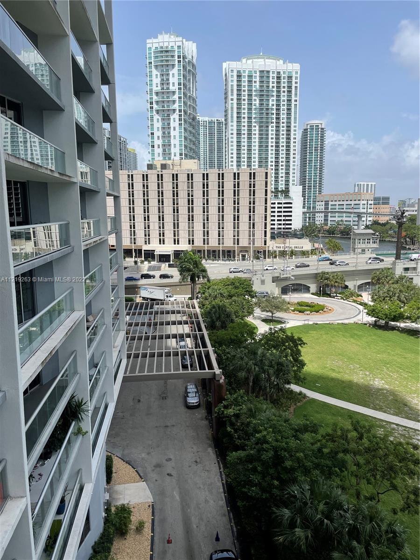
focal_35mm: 26
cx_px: 210
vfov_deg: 67.3
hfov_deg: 53.1
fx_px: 421
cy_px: 280
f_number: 1.6
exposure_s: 1/4132
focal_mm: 4.2
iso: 32
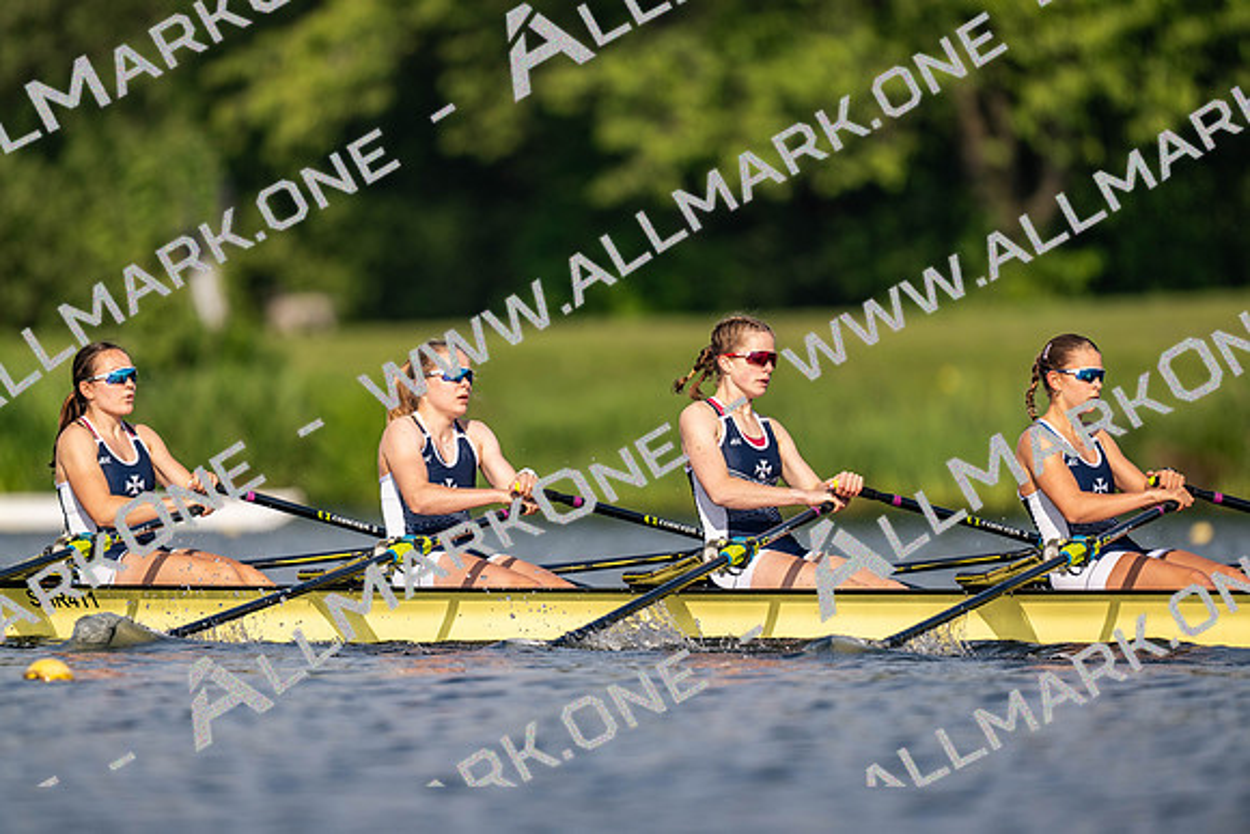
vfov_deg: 2.3
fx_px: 20837
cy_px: 417
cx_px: 625
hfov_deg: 3.4
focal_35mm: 600
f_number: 4
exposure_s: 1/2500
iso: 250
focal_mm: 600
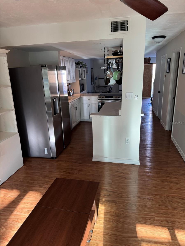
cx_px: 92
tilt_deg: -16.7
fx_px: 171
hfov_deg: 56.8
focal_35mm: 24
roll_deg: +1.6
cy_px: 123
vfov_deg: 71.6
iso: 200
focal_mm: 6.76
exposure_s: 1/120
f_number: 1.78
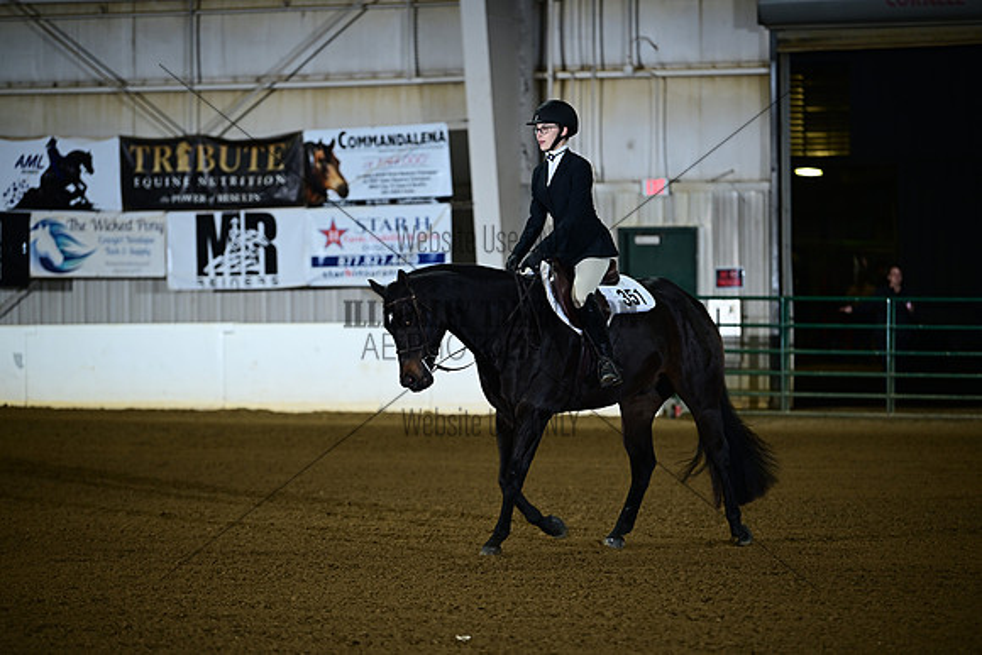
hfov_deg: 12.8
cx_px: 491
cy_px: 328
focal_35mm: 160
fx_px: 4365
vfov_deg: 8.6
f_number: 2.8
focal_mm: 160
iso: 500
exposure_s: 1/203
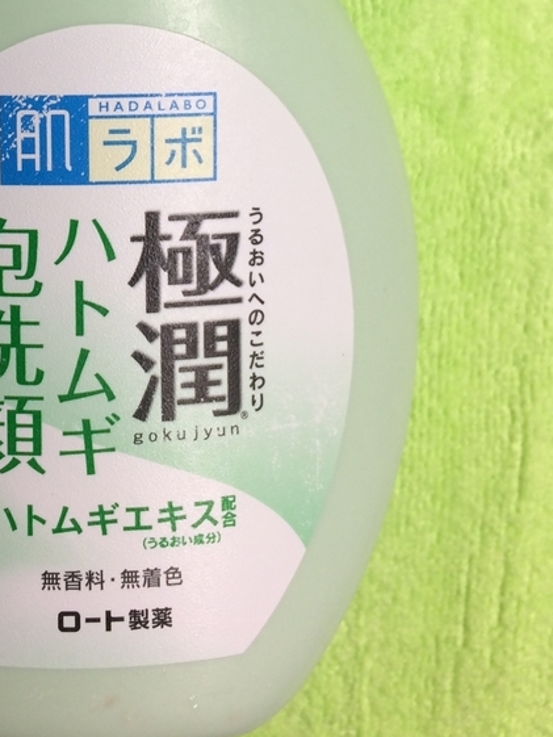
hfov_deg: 23.0
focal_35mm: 62
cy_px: 54
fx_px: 1320
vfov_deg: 29.7
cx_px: 38
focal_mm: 4.15
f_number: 2.2
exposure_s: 1/100
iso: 40
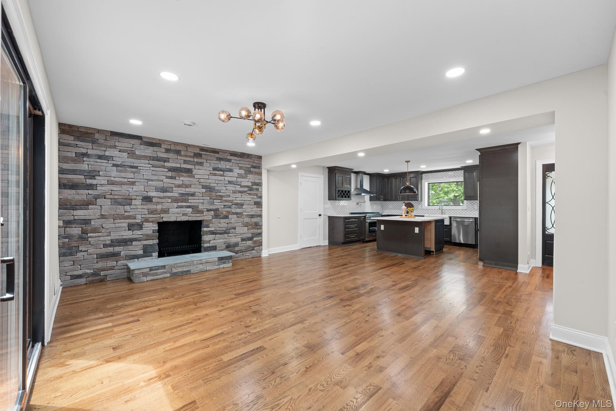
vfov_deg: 81.2
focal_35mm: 14
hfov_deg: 104.3
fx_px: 240
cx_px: 308
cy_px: 206
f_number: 10
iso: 320
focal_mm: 14
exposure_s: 1/1.25
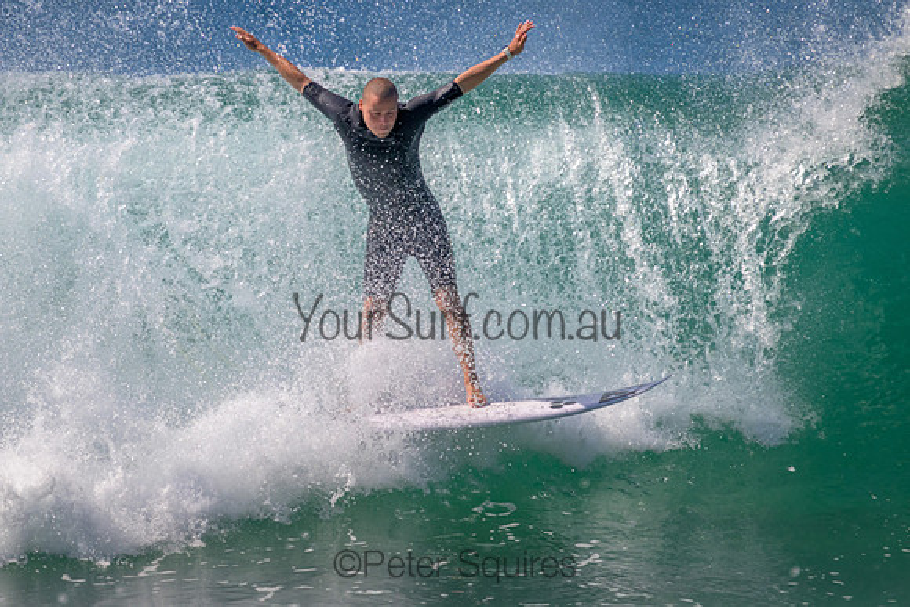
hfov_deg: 2.3
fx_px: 23046
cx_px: 392
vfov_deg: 1.5
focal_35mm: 912
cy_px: 261
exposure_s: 1/2000
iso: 1100
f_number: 11
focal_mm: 800
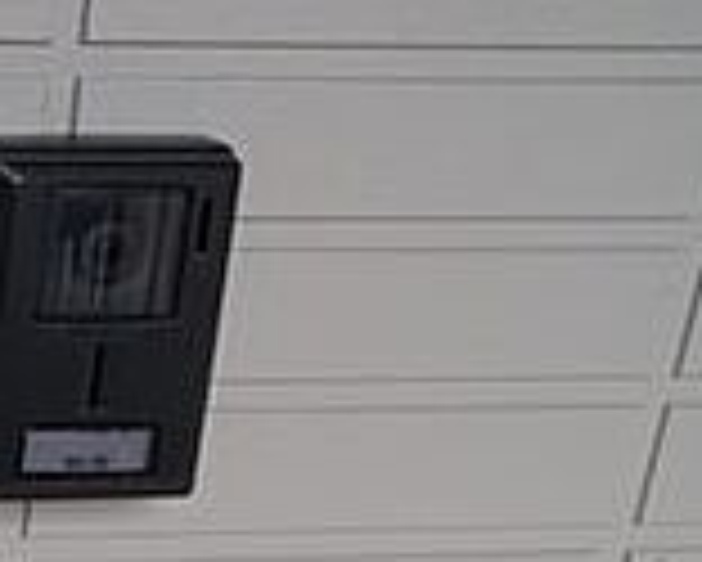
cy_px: 445
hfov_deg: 17.2
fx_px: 1913
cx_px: -540
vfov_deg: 16.6
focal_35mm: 92
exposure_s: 1/80
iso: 100
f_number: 6.3
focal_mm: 16
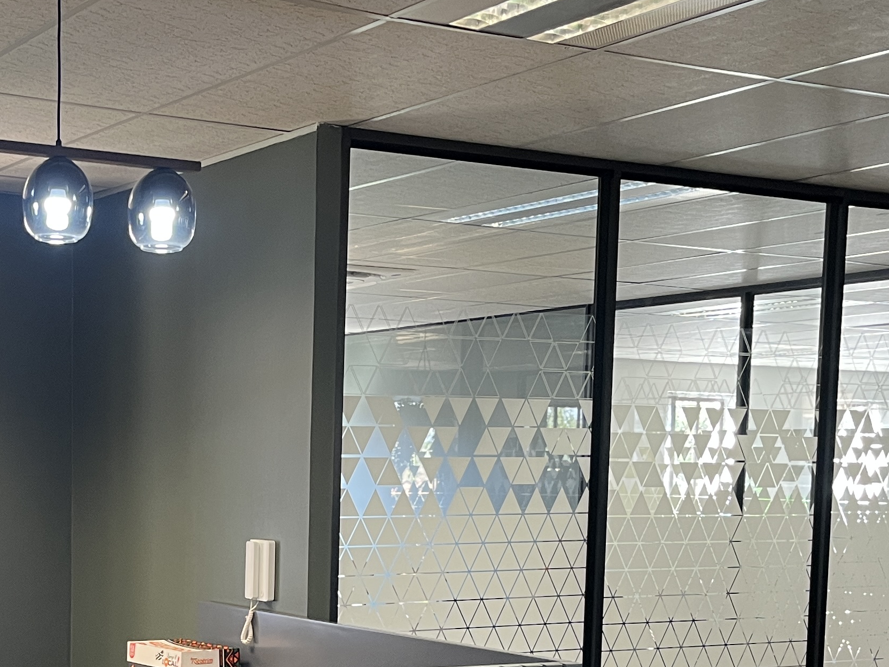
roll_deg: -1.1
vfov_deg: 22.5
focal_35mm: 63
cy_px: 639
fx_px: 1618
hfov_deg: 29.8
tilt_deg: -6.2
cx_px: 135
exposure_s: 1/50
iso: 100
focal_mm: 5.1
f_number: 1.6
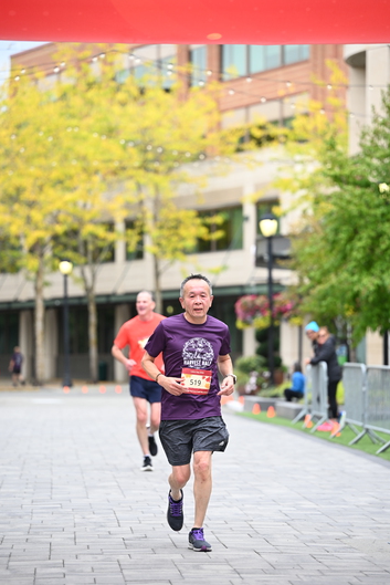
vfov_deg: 15.8
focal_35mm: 130
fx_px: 2111
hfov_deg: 10.6
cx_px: 201
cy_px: 282
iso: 640
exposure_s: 1/1600
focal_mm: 125
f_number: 2.8
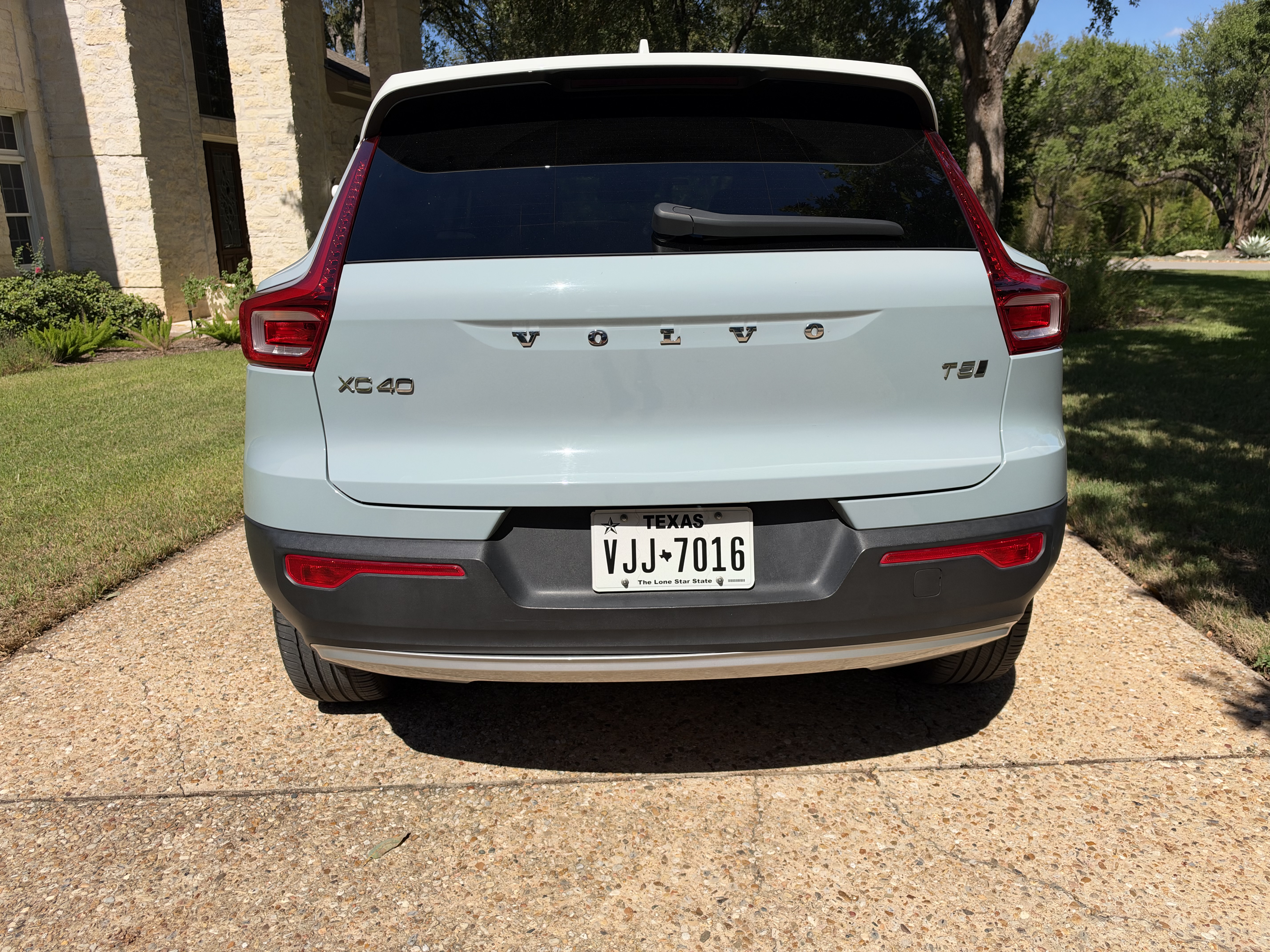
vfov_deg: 56.8
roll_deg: +1.0
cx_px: 635
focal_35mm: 24
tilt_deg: -16.0
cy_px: 476
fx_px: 881
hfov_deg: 71.6
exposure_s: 1/5587
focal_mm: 6.93
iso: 64
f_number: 1.8
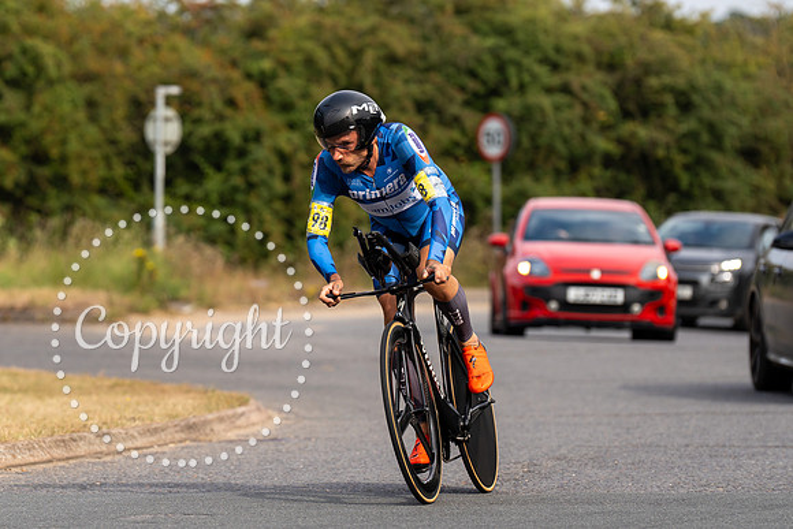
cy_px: 203
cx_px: 305
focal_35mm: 236
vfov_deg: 5.8
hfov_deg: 8.7
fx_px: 5197
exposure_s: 1/1000
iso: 160
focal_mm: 185
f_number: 4
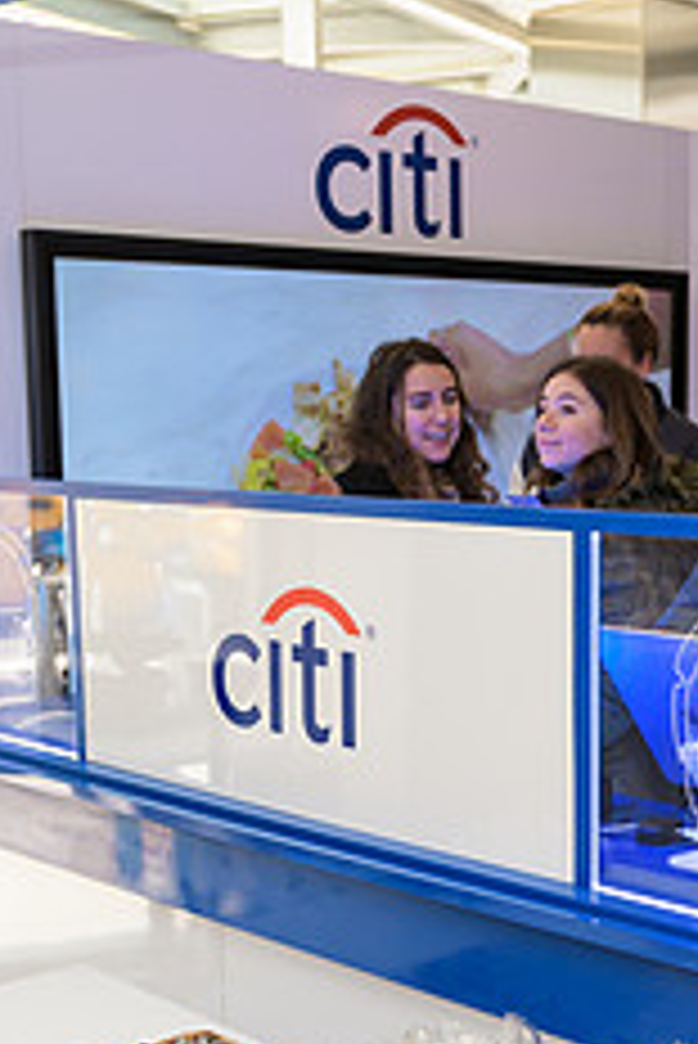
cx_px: 576
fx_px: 1742
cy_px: 641
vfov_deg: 33.2
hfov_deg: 22.3
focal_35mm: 60
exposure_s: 1/125
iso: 200
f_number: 3.2
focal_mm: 24
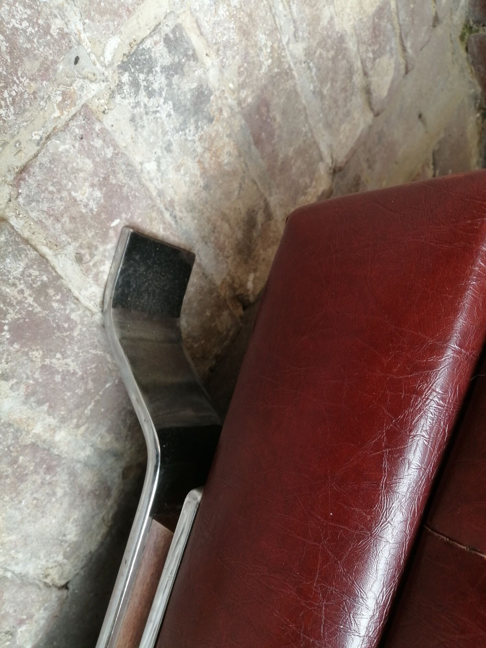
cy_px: 324
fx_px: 487
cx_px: 243
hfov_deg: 53.1
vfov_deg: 67.3
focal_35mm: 26
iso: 80
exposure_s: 1/90
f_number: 1.8
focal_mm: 3.62
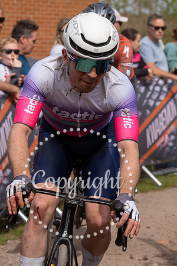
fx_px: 1111
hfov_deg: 9.1
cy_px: 75
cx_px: 81
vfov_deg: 13.6
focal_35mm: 151
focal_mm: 70
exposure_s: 1/1000
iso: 125
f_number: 5
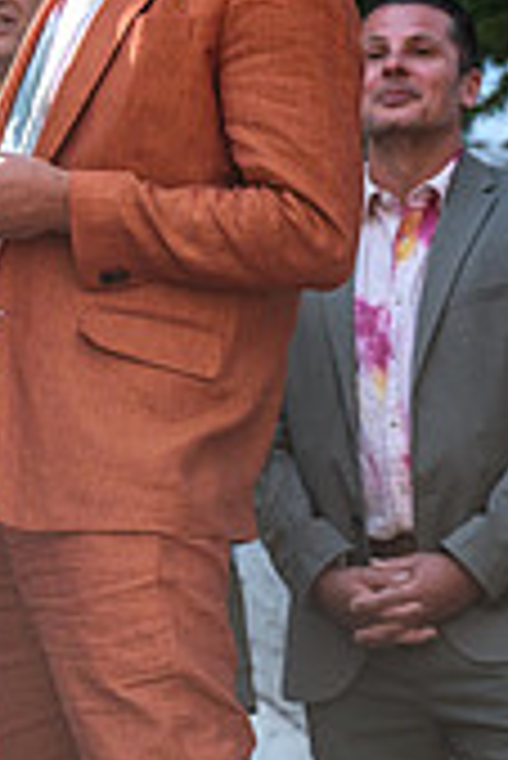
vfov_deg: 7.4
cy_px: -11
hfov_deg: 4.9
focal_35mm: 278
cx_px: -162
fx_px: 5872
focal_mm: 54.1
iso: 400
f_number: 3.6
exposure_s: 1/200
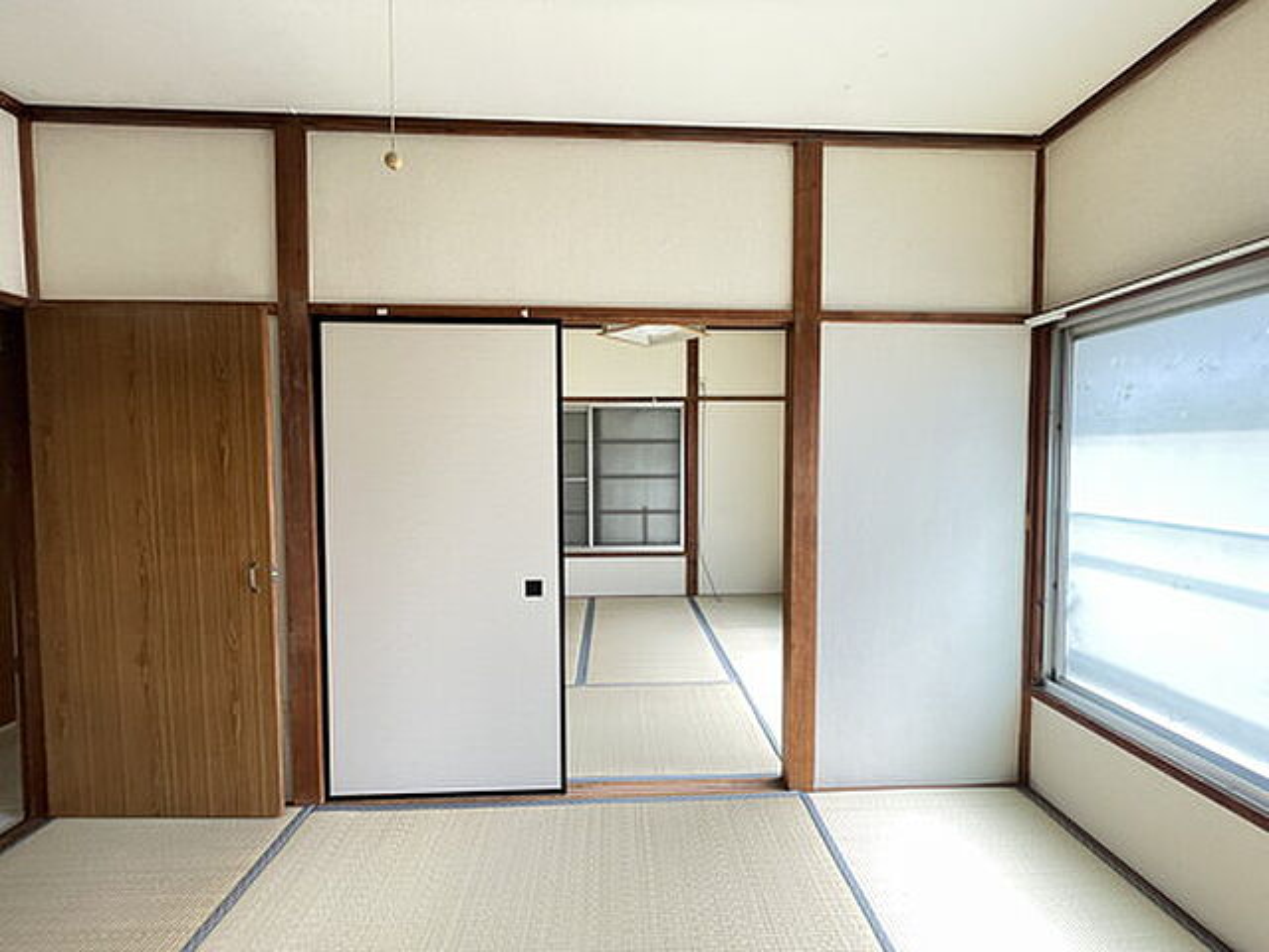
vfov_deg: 85.7
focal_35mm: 14
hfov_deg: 102.1
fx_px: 513
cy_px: 476
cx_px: 634
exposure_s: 1/99
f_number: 2.4
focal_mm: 1.55
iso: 100
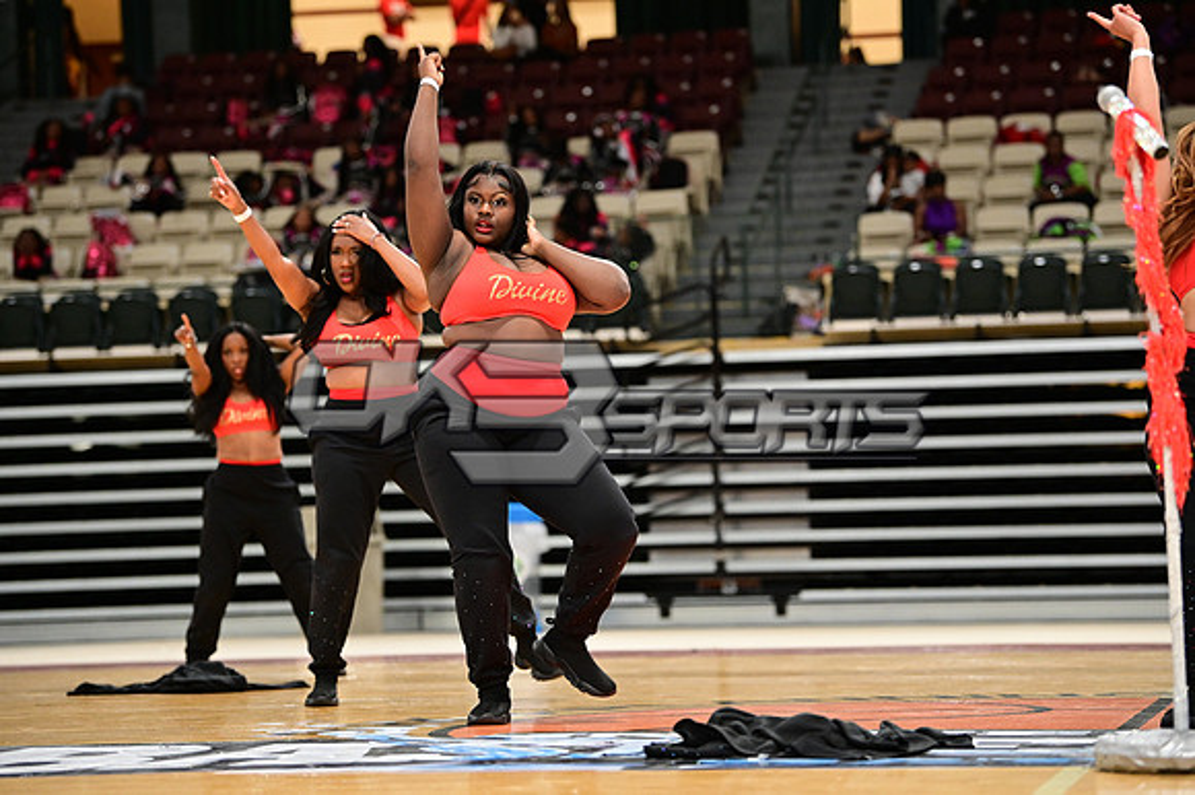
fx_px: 3716
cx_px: 598
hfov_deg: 18.3
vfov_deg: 12.2
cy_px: 398
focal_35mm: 112
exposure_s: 1/1000
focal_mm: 112
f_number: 3.2
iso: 6400
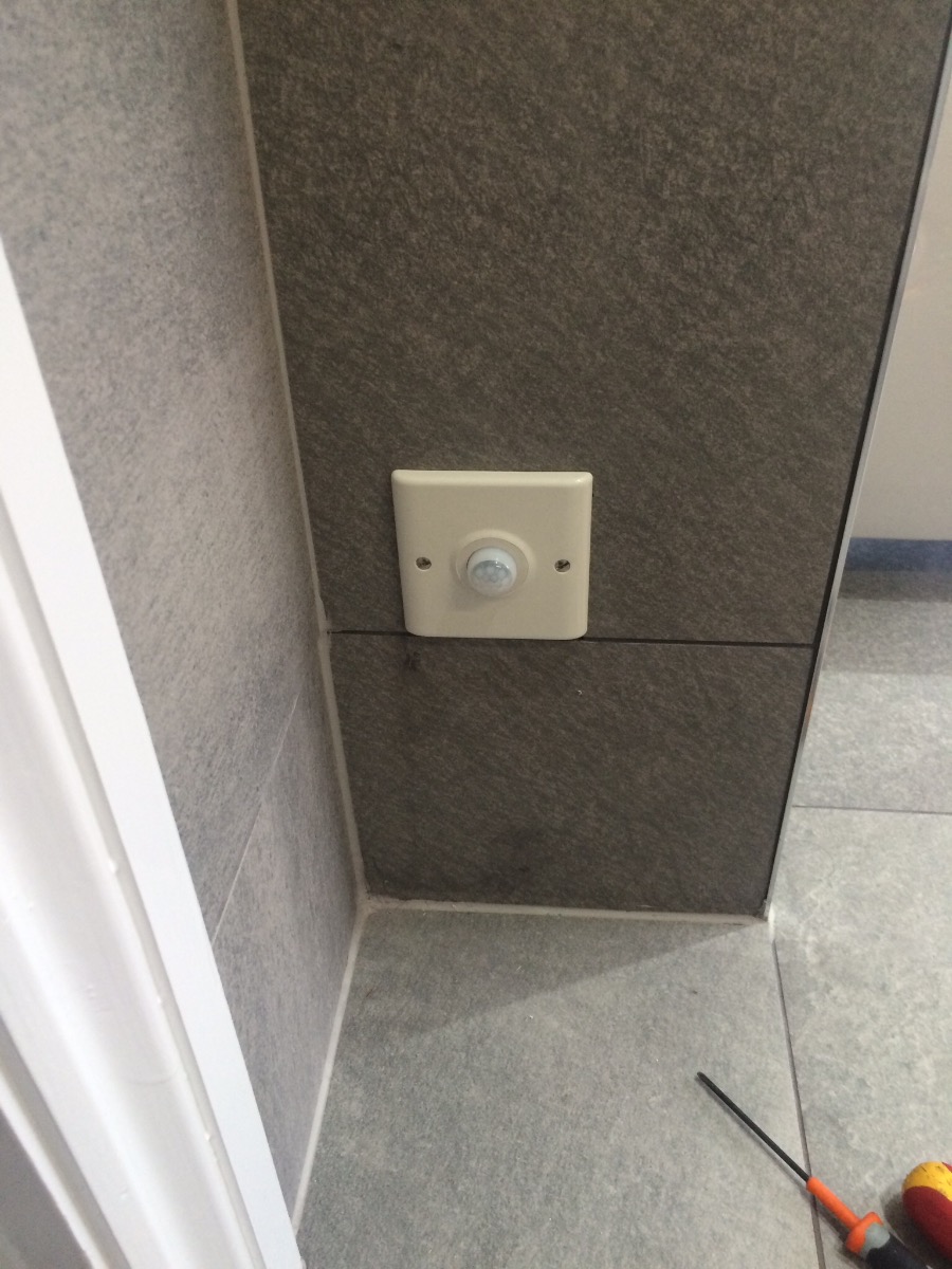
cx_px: 476
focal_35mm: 29
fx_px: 1063
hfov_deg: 48.2
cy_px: 634
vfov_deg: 61.7
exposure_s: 1/30
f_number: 2.2
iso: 125
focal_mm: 4.15
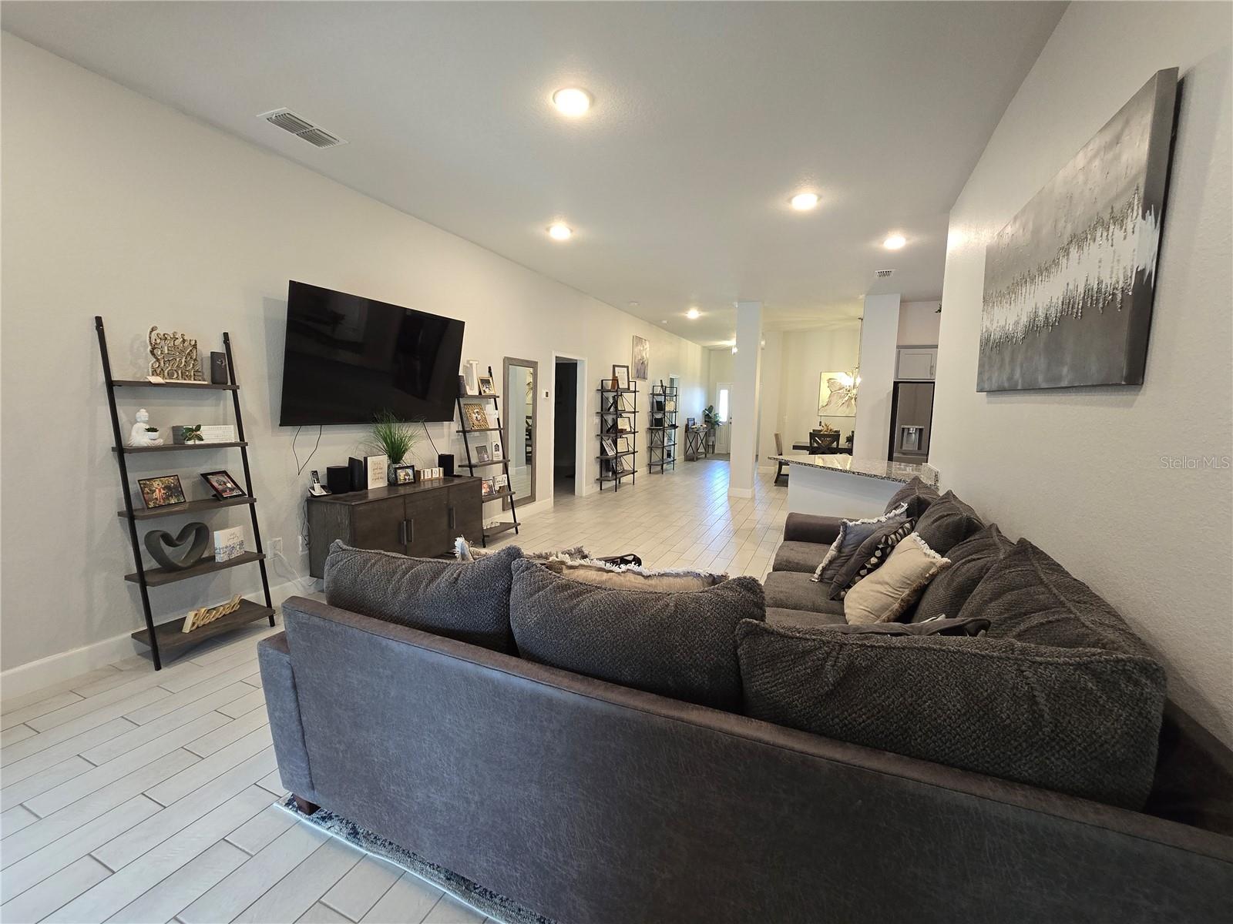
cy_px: 462
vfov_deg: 89.9
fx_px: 463
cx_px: 616
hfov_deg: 106.2
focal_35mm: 13
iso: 250
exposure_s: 1/60
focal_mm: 2.2
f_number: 2.2
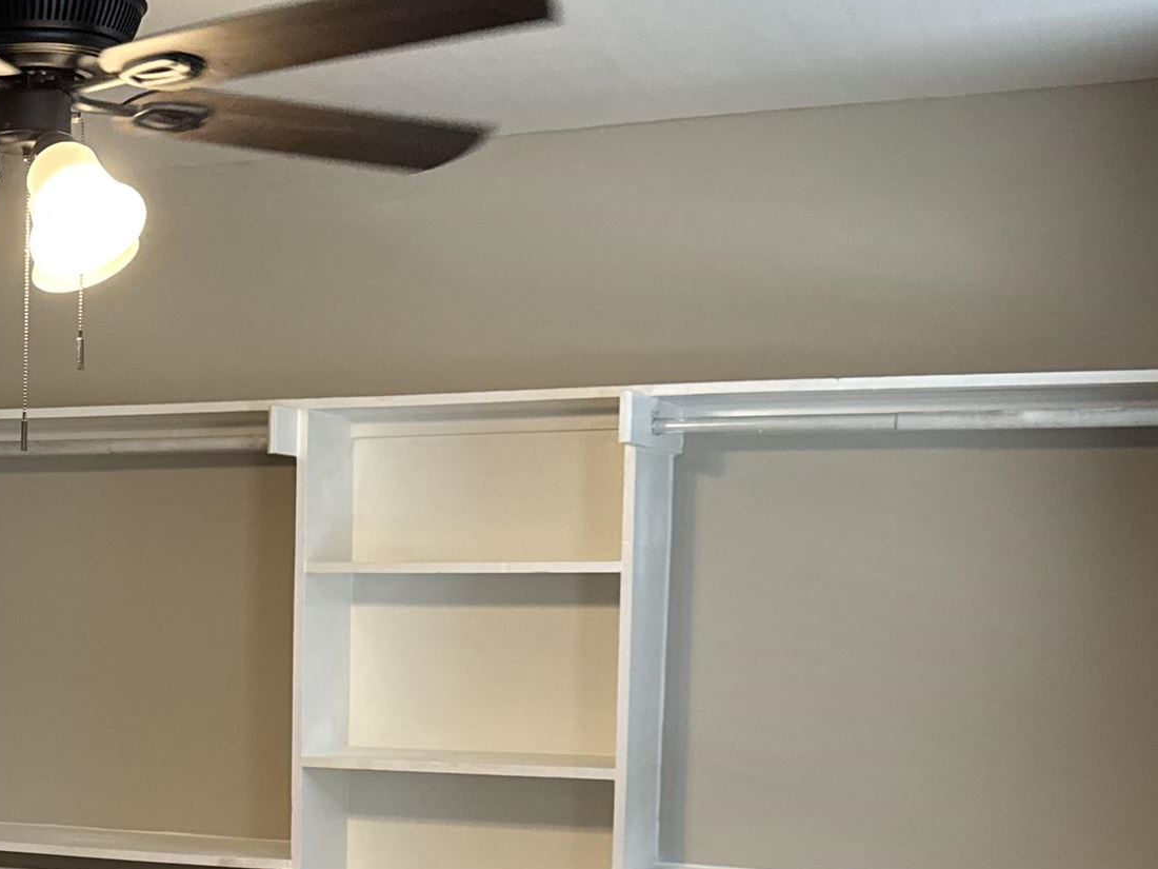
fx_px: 2241
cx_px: -28
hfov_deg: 27.2
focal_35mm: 67
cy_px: 784
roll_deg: -0.7
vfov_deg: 21.4
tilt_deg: -5.6
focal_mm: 6.76
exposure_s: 1/120
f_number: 1.78
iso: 200
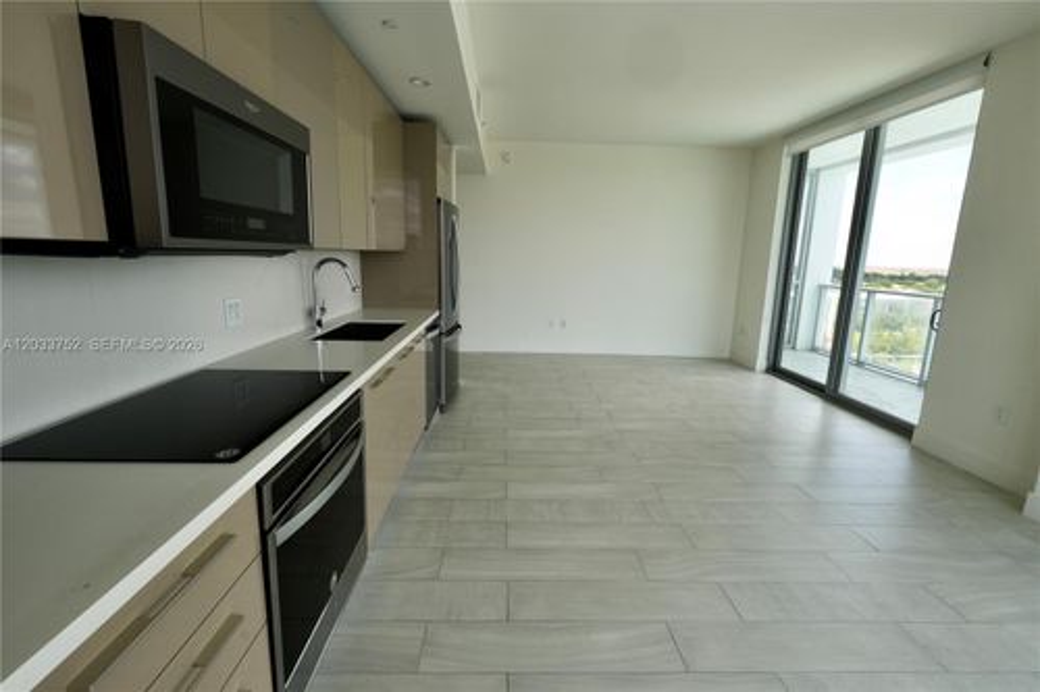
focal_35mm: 16
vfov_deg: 72.0
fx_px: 476
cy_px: 346
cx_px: 520
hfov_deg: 95.0
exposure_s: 1/30
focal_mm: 11
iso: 200
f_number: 16
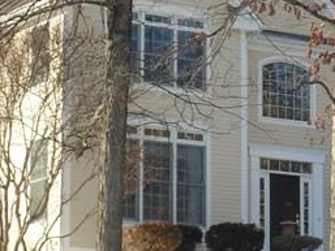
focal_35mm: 211
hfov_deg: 9.3
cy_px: 108
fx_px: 2043
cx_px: 387
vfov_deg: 7.0
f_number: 3.9
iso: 80
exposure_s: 1/200
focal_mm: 9.5
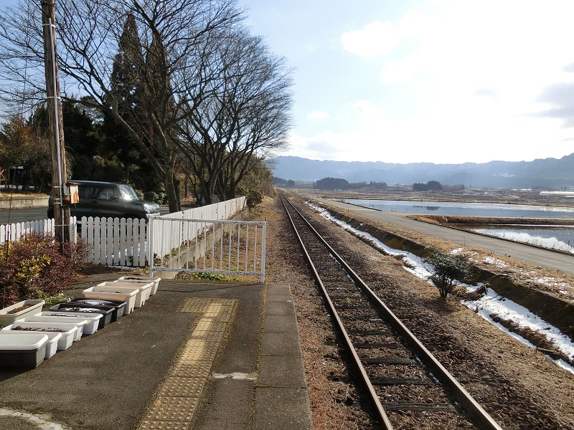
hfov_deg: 69.4
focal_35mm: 25
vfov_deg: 54.9
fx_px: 415
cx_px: 287
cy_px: 215
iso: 80
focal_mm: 4.5
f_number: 7
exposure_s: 1/320
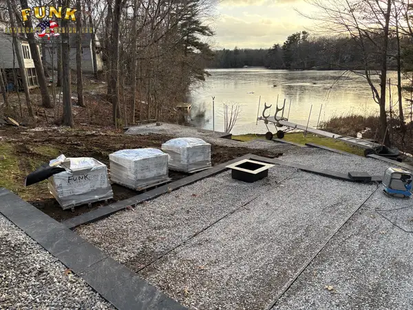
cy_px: 155
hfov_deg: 67.3
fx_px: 310
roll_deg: +3.9
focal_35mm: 26
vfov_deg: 53.1
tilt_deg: -16.4
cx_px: 206
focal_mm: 5.96
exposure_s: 1/348
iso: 50
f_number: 1.6
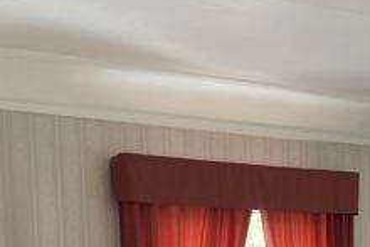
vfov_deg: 11.8
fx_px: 1090
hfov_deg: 19.2
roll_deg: +0.8
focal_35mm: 106
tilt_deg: -5.7
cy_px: 457
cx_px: 215
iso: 160
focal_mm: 3.99
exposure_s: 1/50
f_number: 1.8
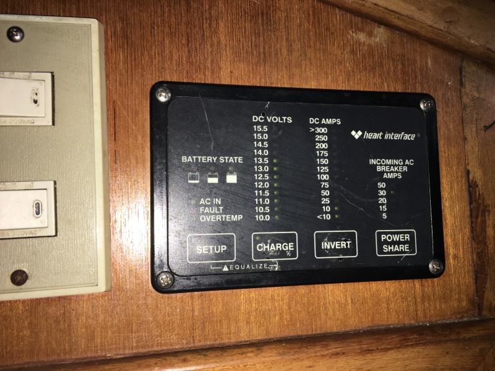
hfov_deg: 61.7
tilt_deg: +4.1
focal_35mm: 29
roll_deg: +1.8
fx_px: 415
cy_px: 186
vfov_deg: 48.2
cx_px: 248
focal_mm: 4.15
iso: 25
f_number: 2.2
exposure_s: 1/55
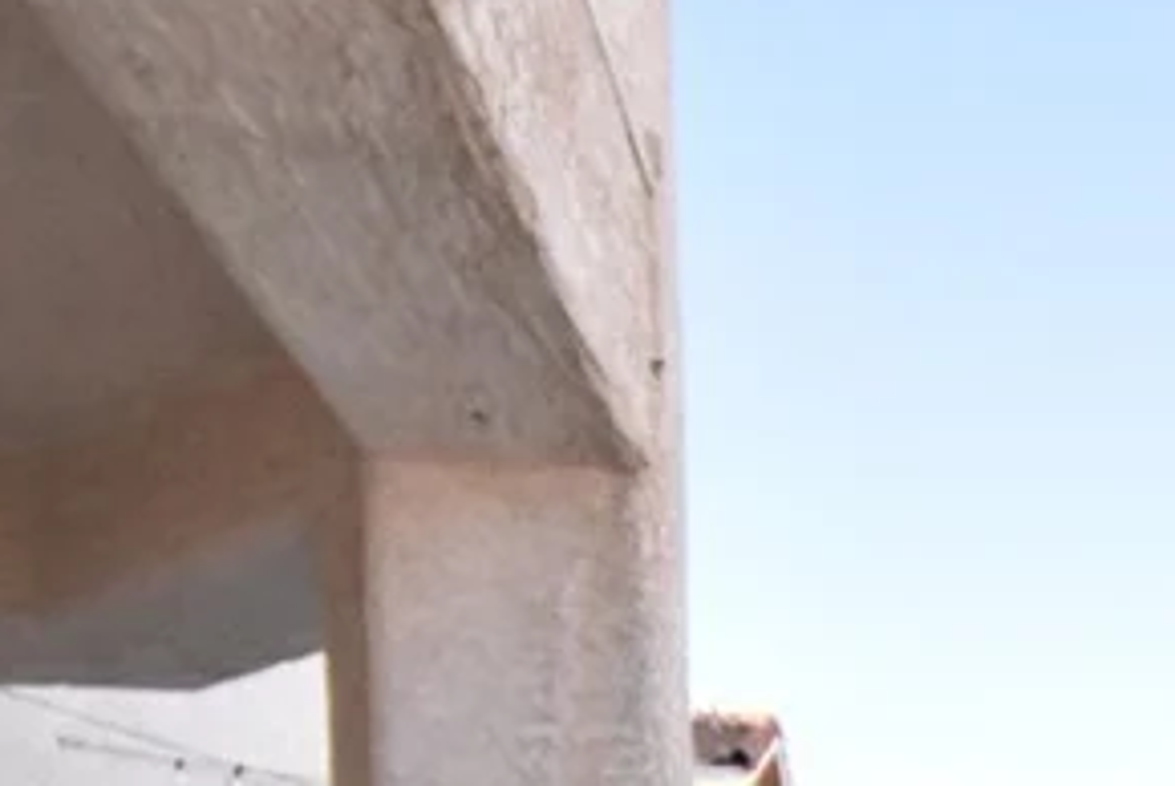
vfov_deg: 18.3
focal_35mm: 61
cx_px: 1438
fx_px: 1989
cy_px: 1359
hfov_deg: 28.3
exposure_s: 1/4000
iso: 4000
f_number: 4.8
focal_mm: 11.5
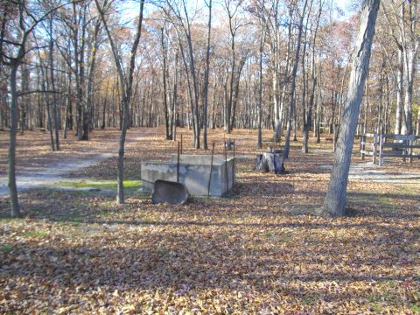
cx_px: 210
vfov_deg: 44.2
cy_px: 158
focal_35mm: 32
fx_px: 388
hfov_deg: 56.8
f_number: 2.9
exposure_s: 1/160
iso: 100
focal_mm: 5.7
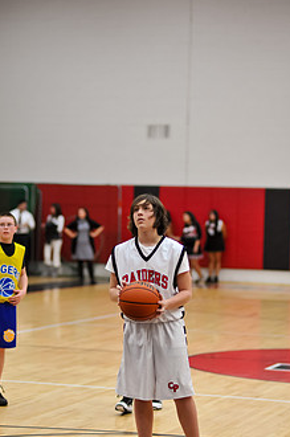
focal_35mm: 116
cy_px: 290
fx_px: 1406
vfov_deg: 17.6
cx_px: 144
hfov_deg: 11.8
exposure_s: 1/500
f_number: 2
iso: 1100
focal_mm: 85
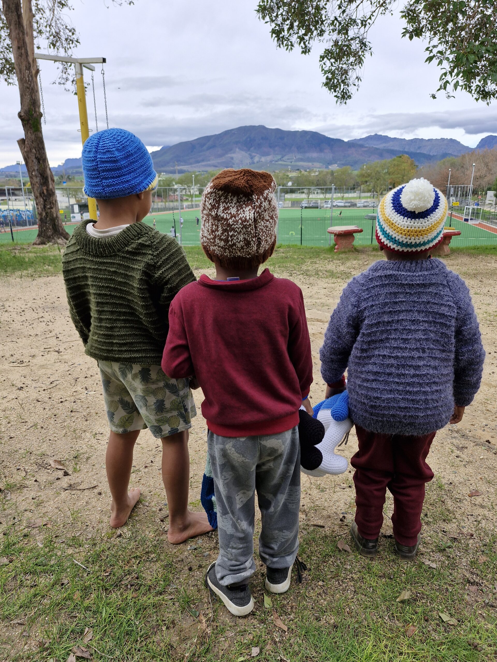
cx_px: 248
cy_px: 331
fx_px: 440
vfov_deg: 73.9
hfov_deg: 58.9
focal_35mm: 23
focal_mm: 5.54
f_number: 1.8
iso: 50
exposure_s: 1/396
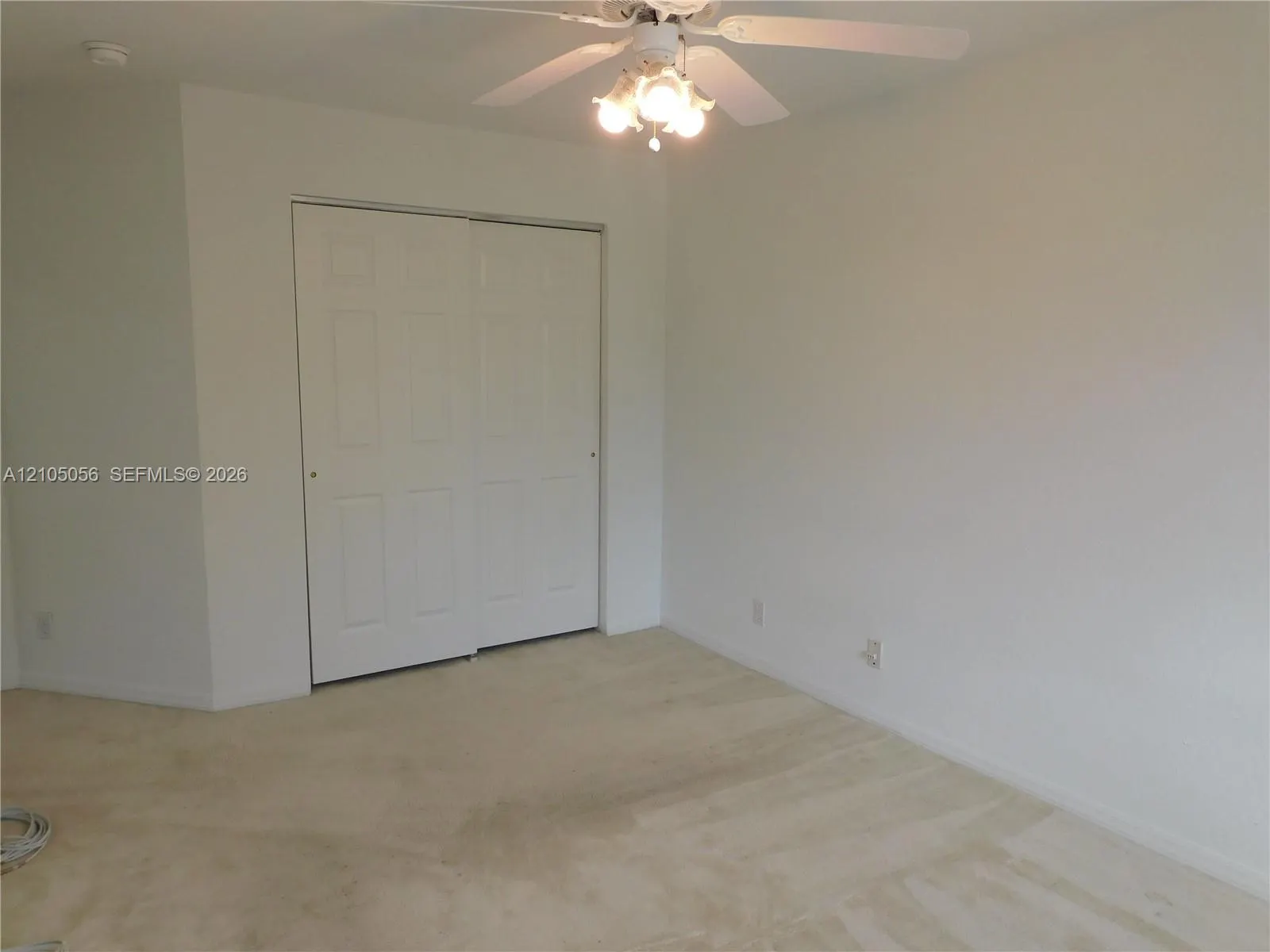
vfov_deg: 56.8
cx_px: 635
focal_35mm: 24
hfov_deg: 71.6
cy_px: 476
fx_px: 881
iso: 125
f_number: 3.3
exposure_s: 1/50
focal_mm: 4.3
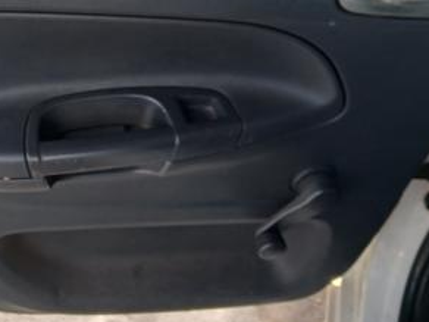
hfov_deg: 32.1
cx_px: 41
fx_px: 706
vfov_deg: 25.2
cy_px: 59
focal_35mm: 57
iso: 32
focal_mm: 3.98
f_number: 1.8
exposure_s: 1/60
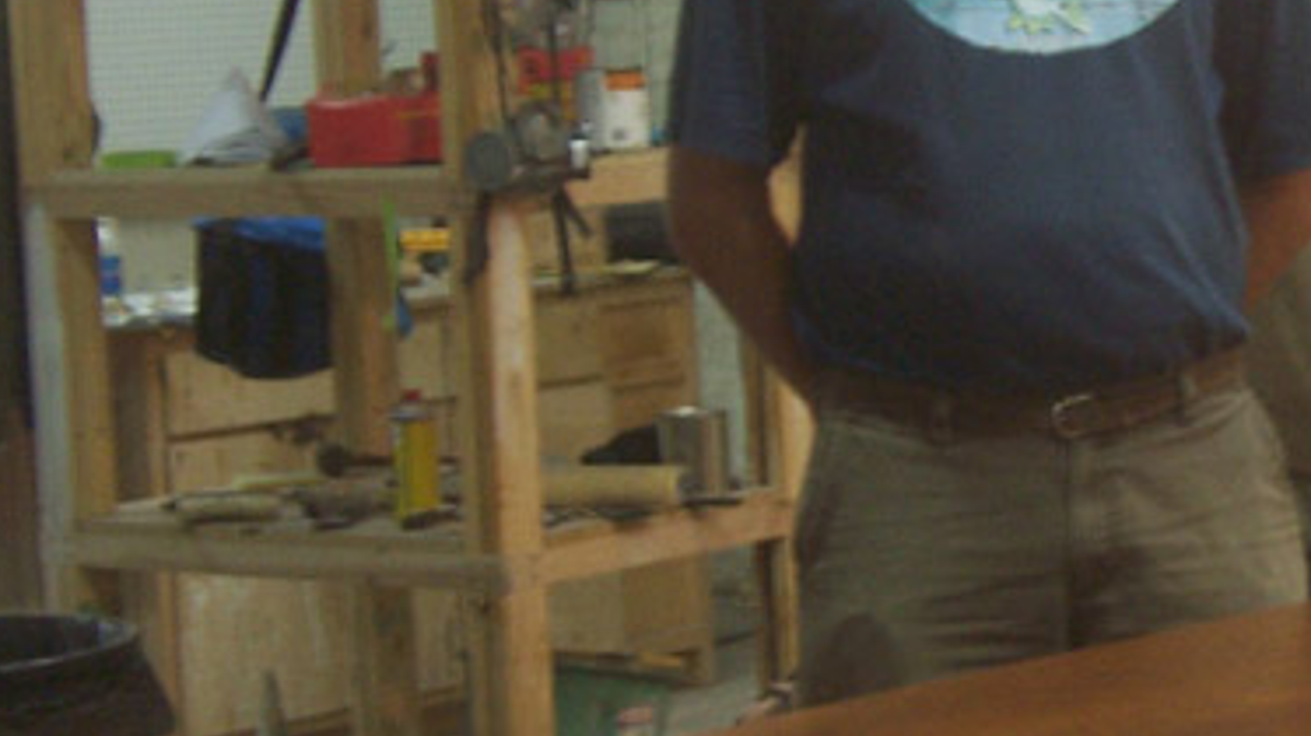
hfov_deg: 16.8
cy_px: 336
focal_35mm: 126
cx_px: 1213
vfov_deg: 9.6
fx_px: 4378
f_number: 4.8
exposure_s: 1/8
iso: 140
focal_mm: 10
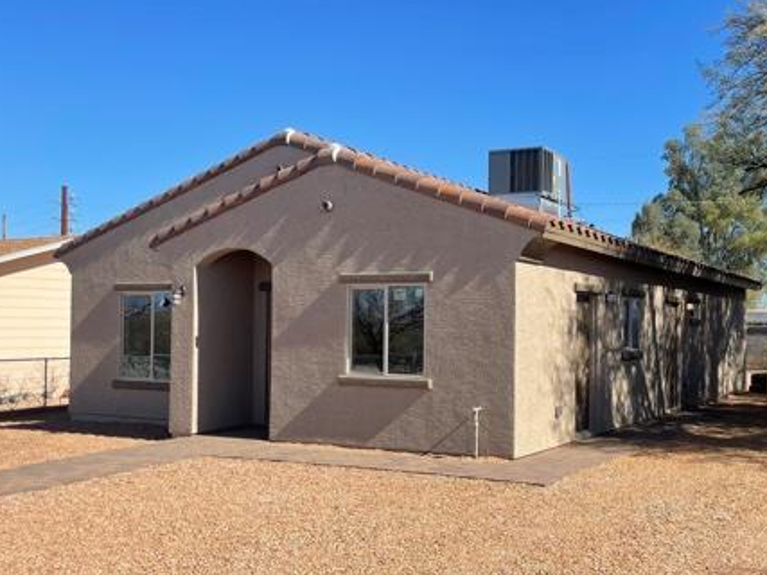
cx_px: 519
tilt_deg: +0.7
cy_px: 320
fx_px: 864
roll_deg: -0.3
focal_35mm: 39
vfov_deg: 36.8
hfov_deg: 47.0
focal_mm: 4.2
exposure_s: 1/3040
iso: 32
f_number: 1.6
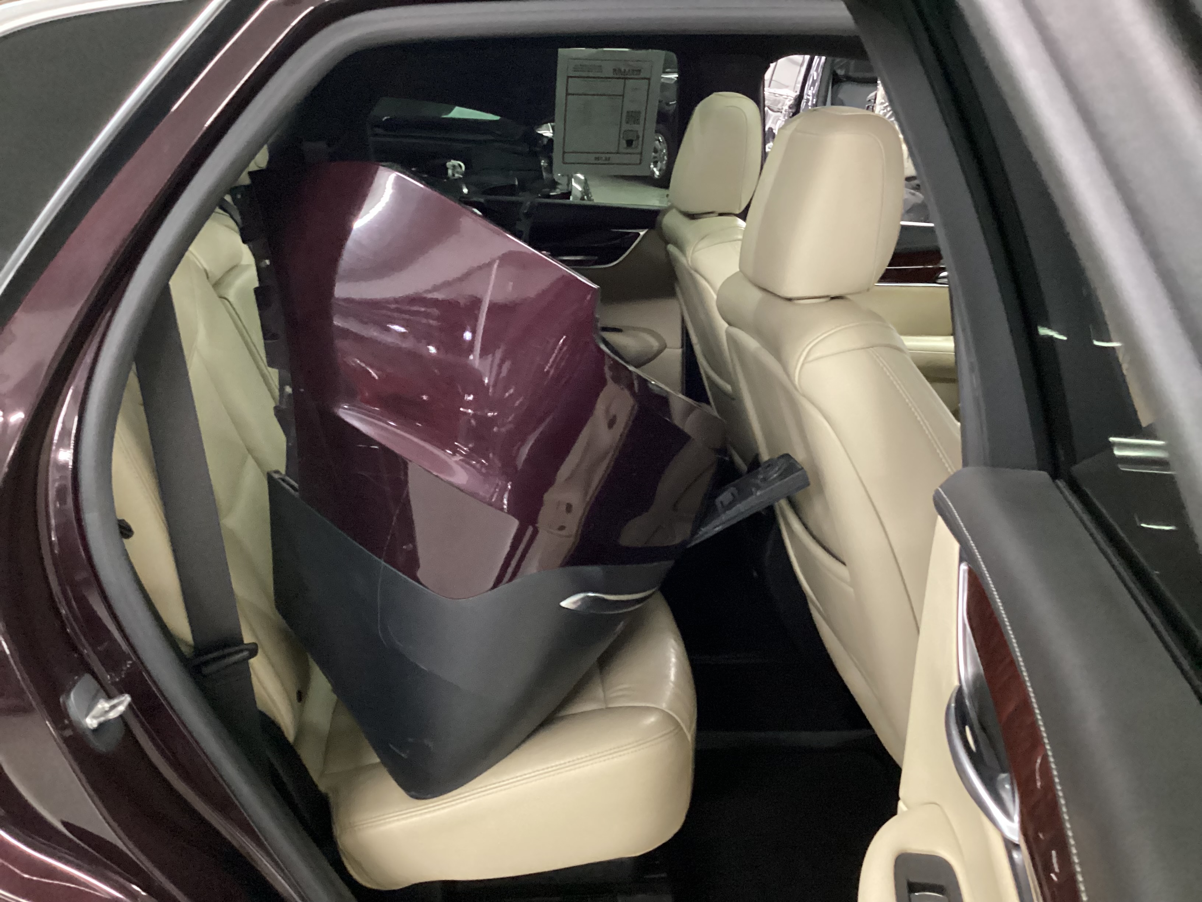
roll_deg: -1.8
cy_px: 451
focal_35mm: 31
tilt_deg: -22.6
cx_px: 601
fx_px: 1076
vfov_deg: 45.4
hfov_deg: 58.4
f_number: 2.4
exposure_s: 1/20
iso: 800
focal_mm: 3.3
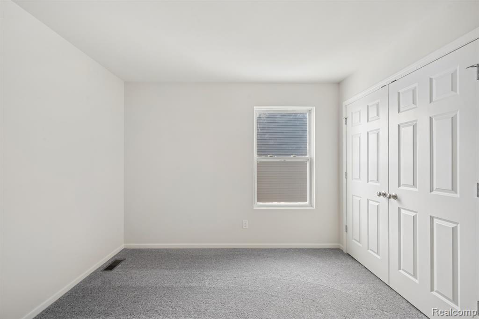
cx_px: 240
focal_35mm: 14
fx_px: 186
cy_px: 160
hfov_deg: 104.2
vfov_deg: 81.2
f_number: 9
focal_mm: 14
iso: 50
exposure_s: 1
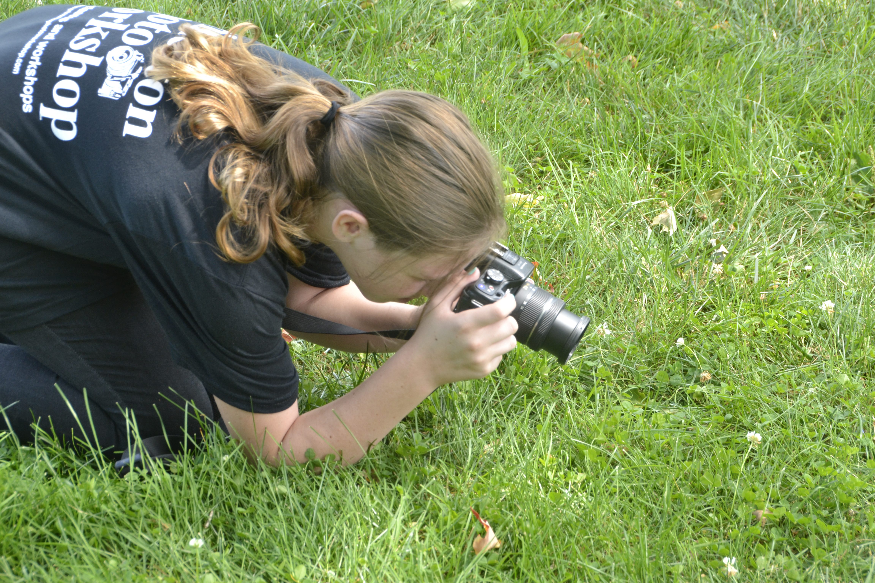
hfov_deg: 21.9
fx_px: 2260
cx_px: 438
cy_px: 292
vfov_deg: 14.7
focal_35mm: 93
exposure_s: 1/50
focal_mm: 62
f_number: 9
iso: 400
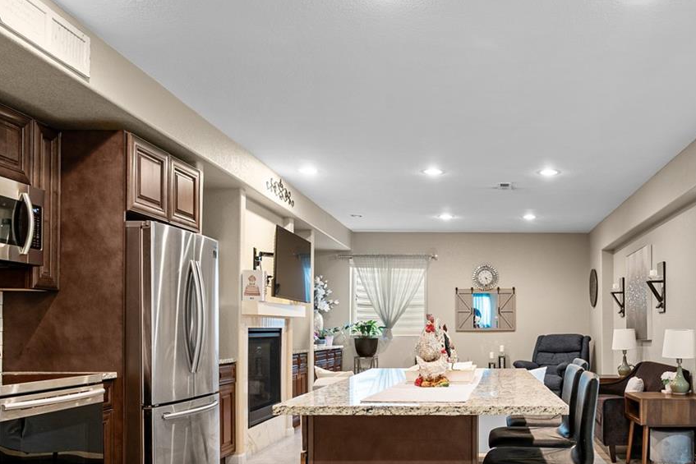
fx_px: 657
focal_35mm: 34
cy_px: 358
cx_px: 498
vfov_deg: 37.7
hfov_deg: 53.9
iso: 100
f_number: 7.1
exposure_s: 2
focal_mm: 18
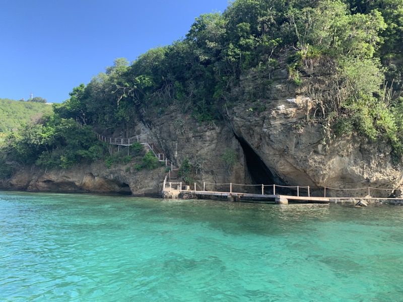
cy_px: 151
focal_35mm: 26
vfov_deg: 53.1
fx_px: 303
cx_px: 202
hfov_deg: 67.3
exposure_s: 1/534
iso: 25
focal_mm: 4.25
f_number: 1.8
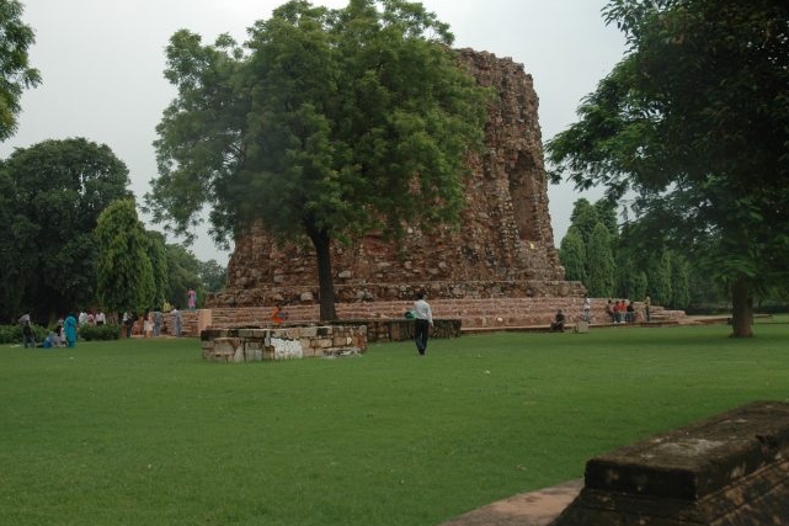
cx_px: 383
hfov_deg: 43.1
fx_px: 998
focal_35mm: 46
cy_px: 288
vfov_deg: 29.5
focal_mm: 27
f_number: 5.6
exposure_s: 1/320
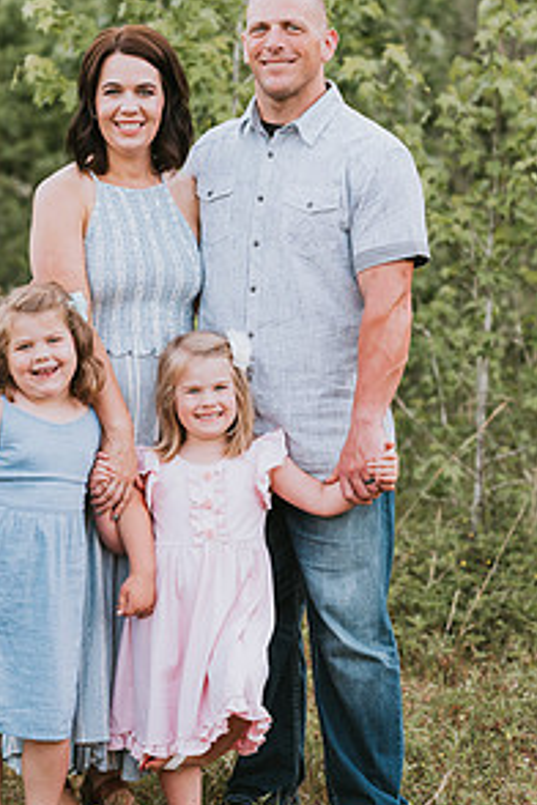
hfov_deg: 10.5
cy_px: 383
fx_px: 2909
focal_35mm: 130
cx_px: 205
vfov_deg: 15.8
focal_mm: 85
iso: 200
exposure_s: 1/400
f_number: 2.5
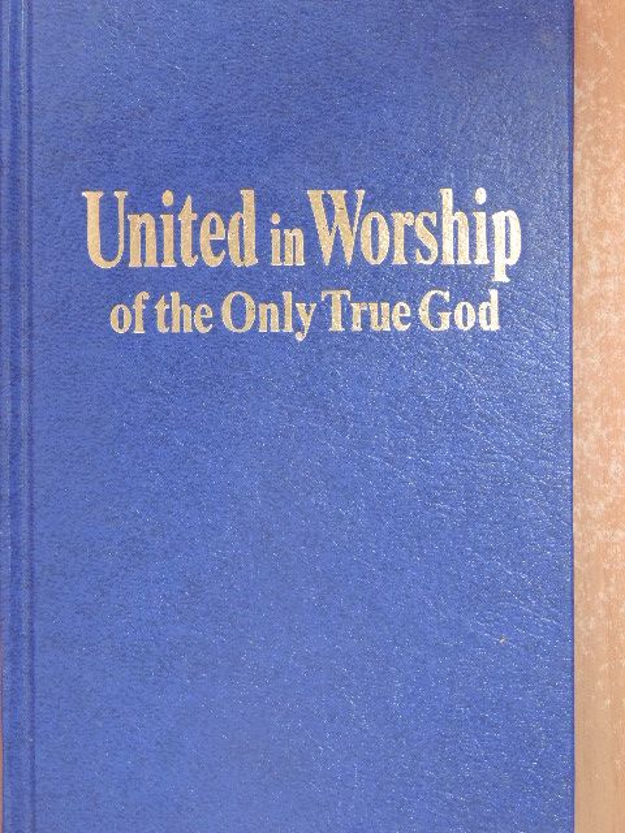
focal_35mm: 90
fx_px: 2167
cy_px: 416
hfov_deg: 16.4
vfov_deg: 21.8
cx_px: 312
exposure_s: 1/20
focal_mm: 16
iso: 800
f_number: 4.1
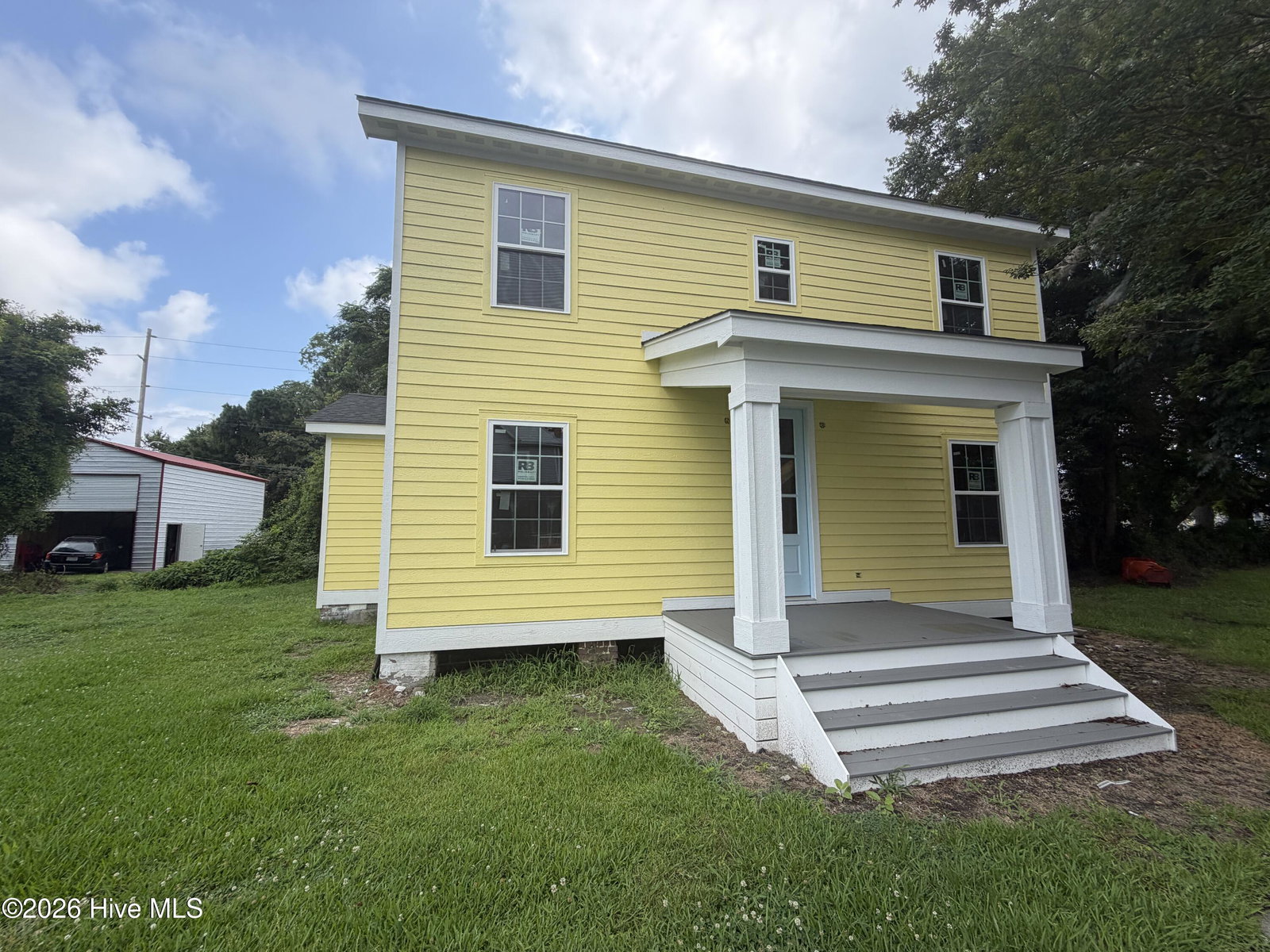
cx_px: 635
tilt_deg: +6.2
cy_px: 476
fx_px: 514
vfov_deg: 85.7
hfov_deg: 102.1
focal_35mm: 14
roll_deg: +0.8
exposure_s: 1/770
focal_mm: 2.22
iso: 40
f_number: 2.2
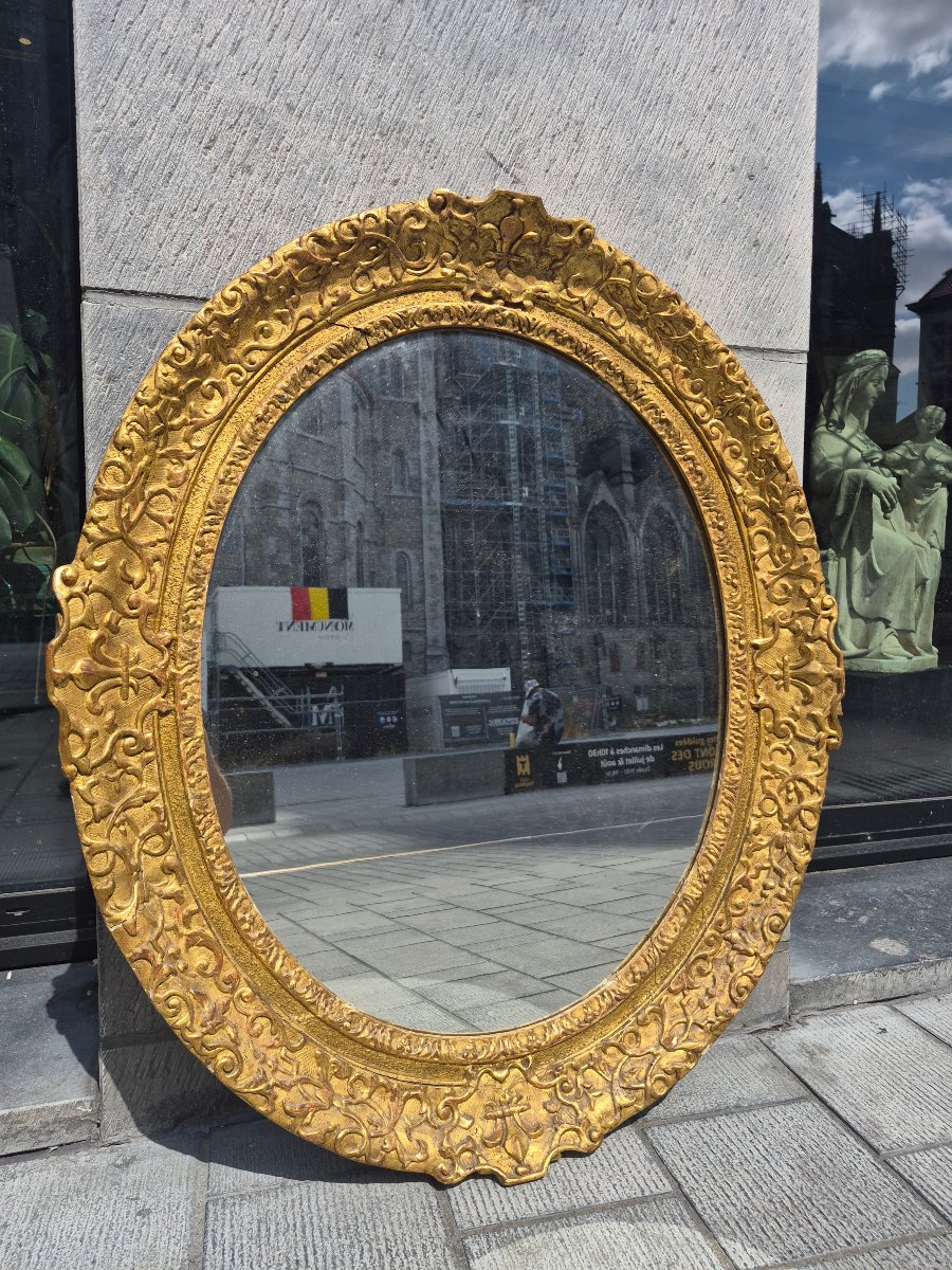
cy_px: 635
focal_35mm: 23
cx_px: 476
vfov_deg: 73.9
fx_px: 843
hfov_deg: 58.9
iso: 80
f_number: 1.8
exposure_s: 1/5392
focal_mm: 5.4
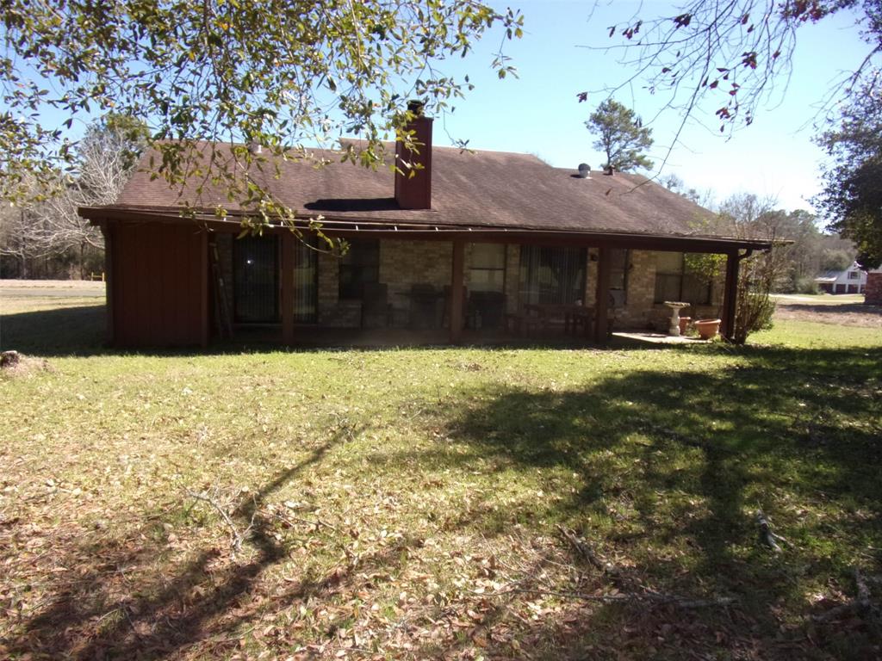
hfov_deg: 71.6
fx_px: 612
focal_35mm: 24
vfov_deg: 56.8
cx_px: 441
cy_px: 330
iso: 80
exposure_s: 1/480
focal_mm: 4.3
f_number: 3.3
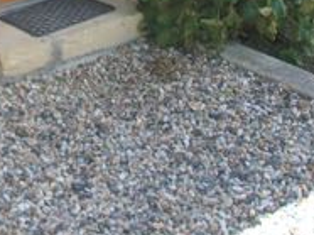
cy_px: -132
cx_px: 22
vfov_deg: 12.4
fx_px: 1024
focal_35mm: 113
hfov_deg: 17.2
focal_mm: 6.3
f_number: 3.1
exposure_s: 1/160
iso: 80
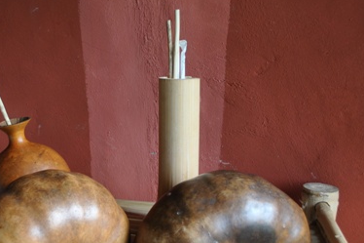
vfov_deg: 25.5
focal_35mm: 53
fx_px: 536
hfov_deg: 36.8
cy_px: 136
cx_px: 97
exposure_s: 1/60
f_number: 4
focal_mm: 22
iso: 200
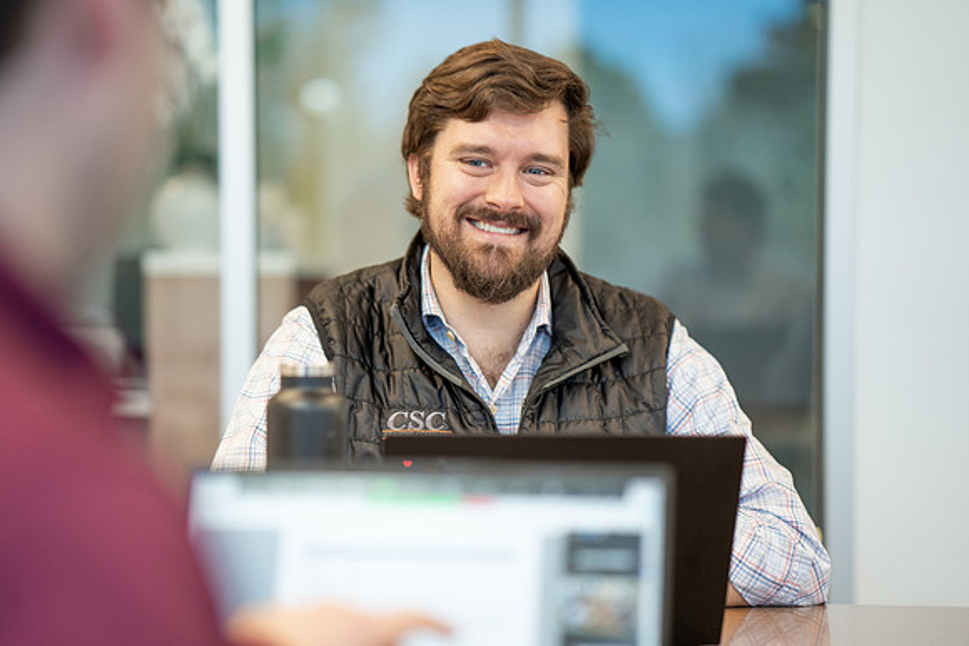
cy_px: 345
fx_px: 2545
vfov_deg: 14.5
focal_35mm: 95
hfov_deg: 21.5
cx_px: 439
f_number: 2
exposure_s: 1/200
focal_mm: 85
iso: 320
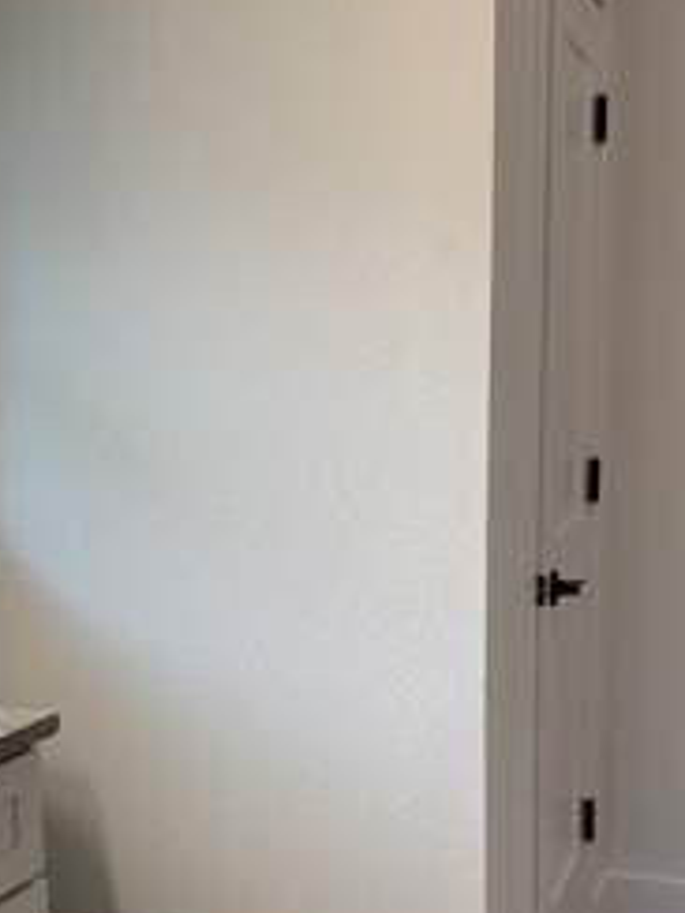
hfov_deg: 22.5
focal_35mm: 63
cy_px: 610
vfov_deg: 30.5
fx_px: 1662
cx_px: 30
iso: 125
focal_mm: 6.76
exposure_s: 1/240
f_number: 1.78
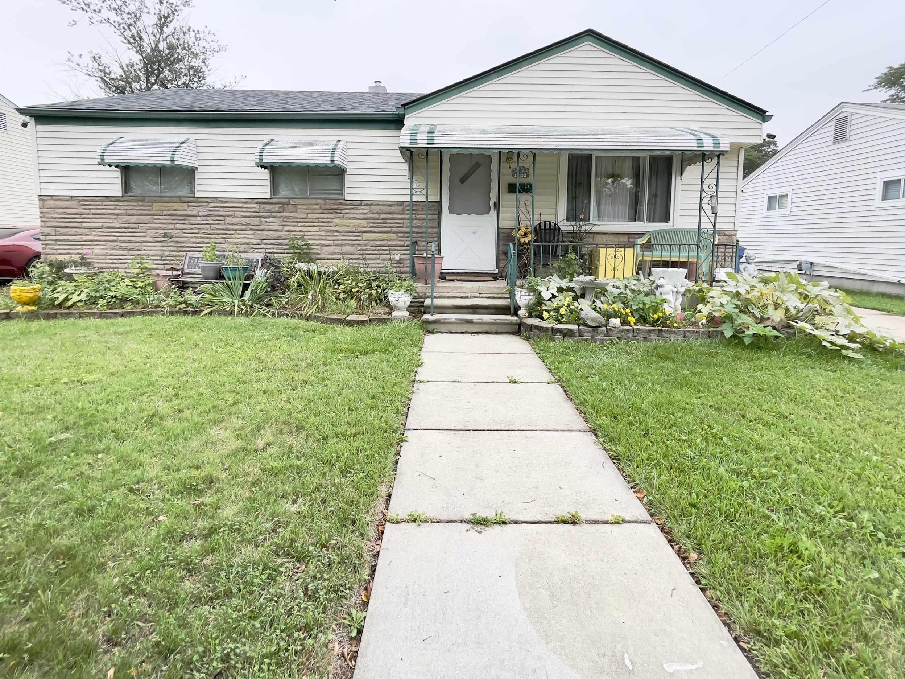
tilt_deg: -4.4
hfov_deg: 94.5
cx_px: 459
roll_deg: -0.5
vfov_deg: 77.3
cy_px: 276
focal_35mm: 16
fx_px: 418
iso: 32
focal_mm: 1.54
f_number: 2.4
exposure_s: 1/99
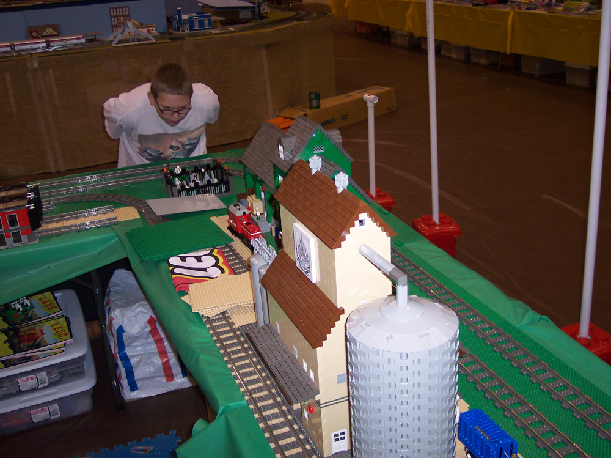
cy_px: 229
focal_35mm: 38
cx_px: 306
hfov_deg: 49.0
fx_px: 670
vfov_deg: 37.7
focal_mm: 8
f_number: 2.8
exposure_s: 1/30
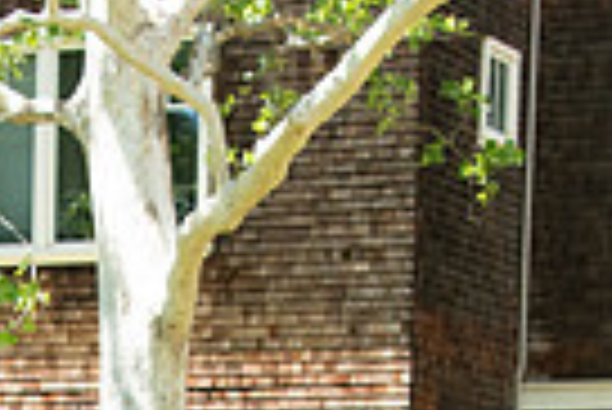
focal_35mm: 192
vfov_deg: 6.9
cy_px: 845
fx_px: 3267
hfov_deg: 10.6
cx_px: 32
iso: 640
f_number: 5.6
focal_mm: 45
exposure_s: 1/400
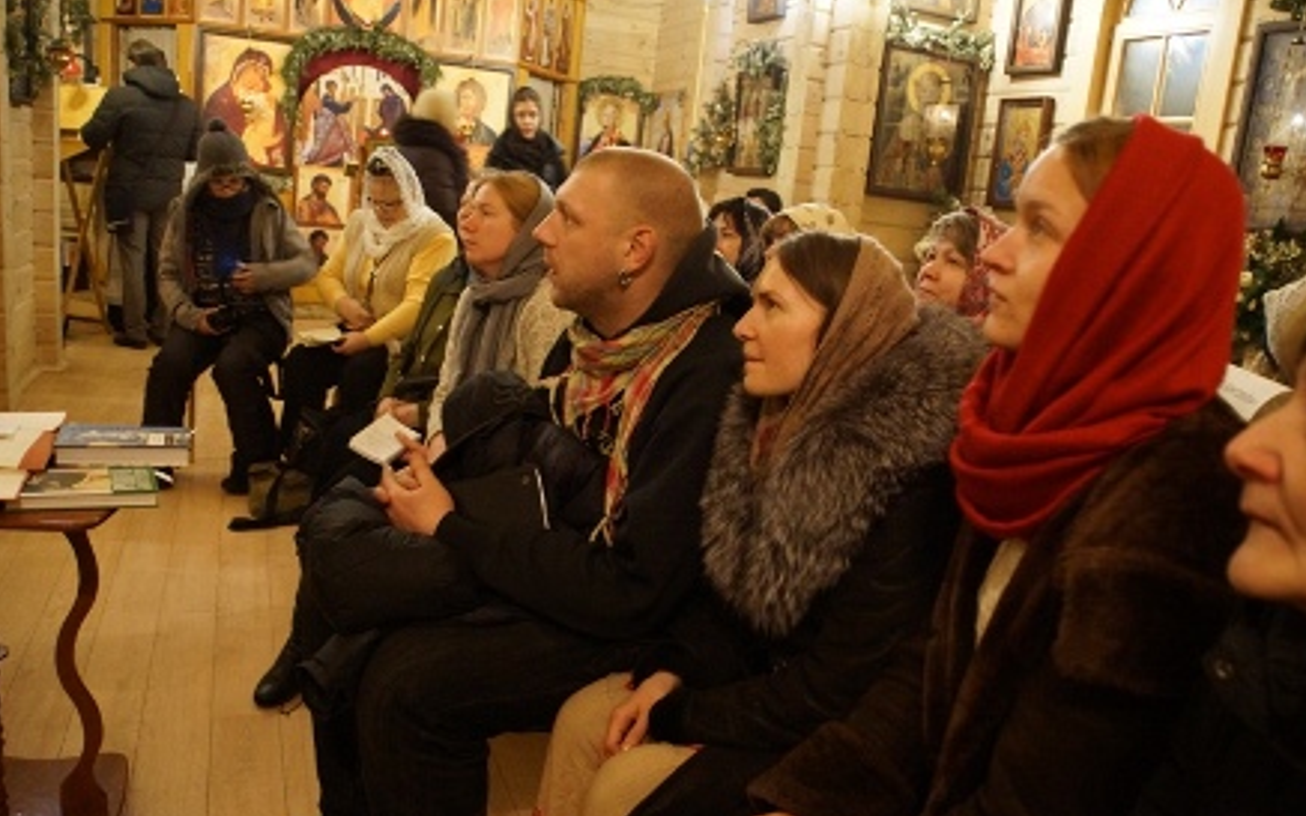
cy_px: 421
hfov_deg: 29.2
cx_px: 663
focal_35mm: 71
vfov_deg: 18.5
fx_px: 2510
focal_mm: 45
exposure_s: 1/15
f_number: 4.5
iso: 2500
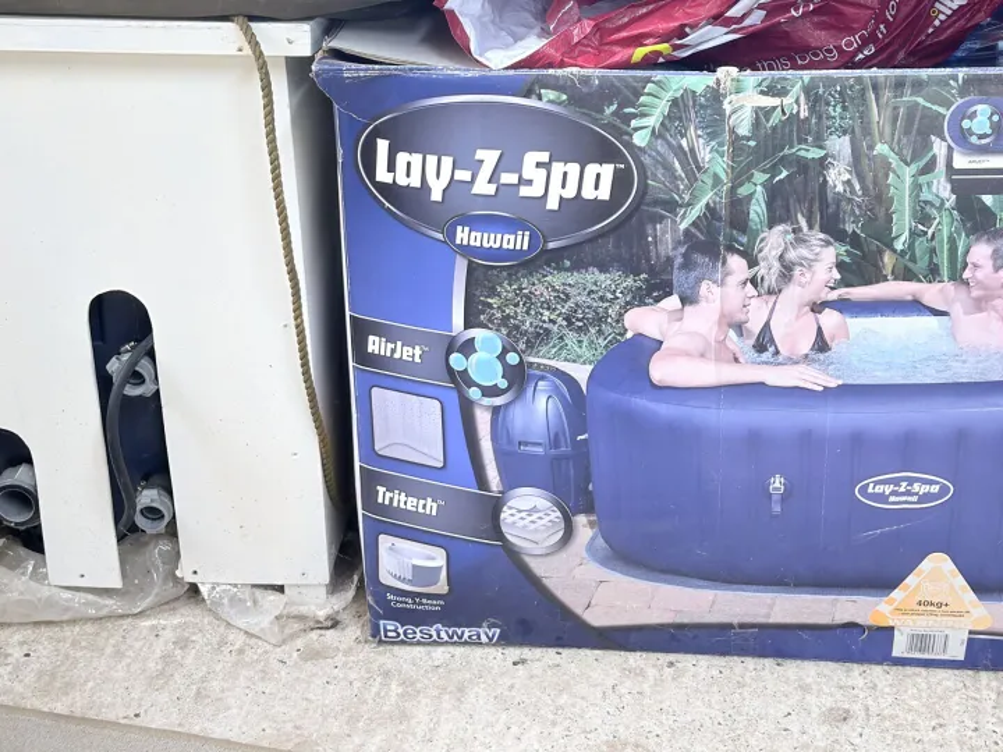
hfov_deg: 52.6
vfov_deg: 40.7
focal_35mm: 35
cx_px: 502
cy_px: 376
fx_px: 1014
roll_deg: +0.3
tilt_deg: -23.2
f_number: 1.78
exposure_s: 1/50
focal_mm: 6.76
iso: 50
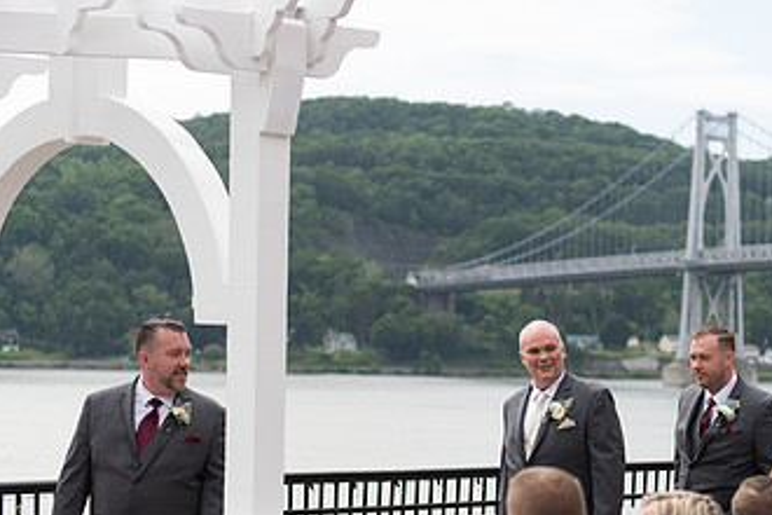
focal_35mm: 123
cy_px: 411
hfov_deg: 16.6
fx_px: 2637
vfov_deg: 11.1
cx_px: 489
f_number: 2.8
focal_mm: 70
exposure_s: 1/1600
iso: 64
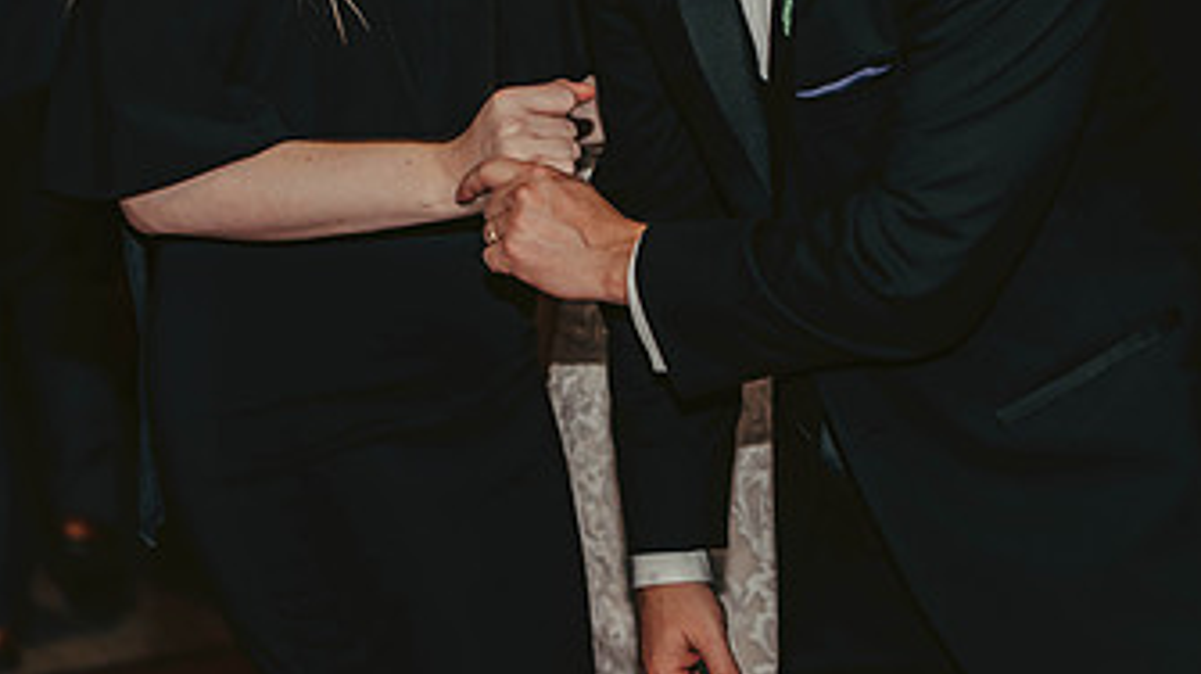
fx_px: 4042
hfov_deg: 16.9
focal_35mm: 127
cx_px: 545
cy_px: 138
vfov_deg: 9.5
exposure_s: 1/80
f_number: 3.2
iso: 500
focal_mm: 70
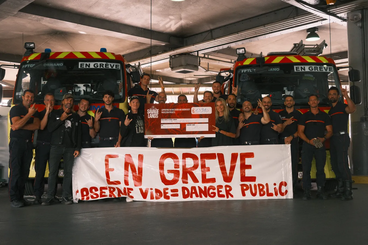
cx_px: 184
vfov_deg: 32.6
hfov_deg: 47.4
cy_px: 122
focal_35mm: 41
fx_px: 419
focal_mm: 27
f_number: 2.8
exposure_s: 1/250
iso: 1000
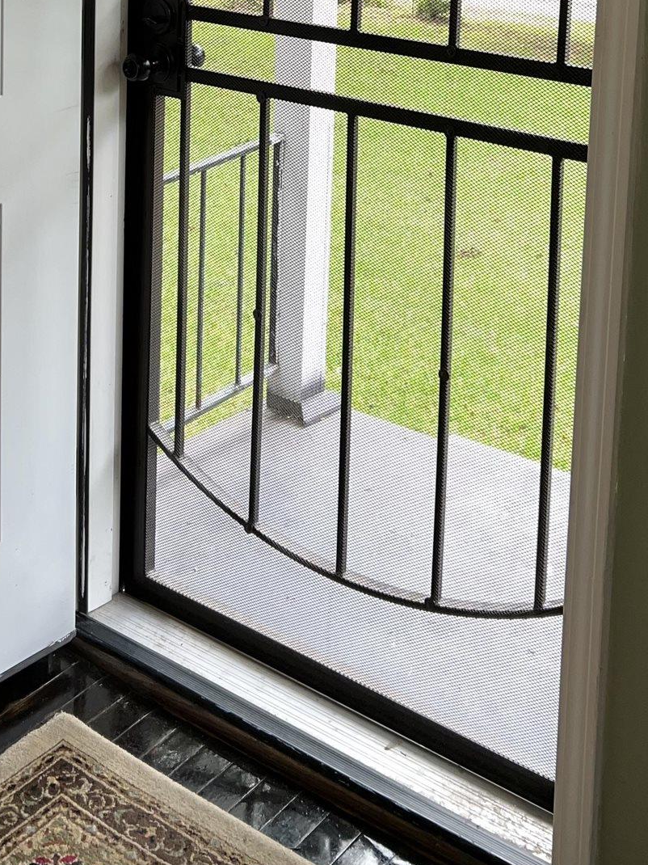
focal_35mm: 56
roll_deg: -1.9
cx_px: 273
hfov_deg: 26.1
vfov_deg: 31.0
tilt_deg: -7.9
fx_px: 1398
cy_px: -62
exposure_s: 1/137
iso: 40
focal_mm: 5.7
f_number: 1.5
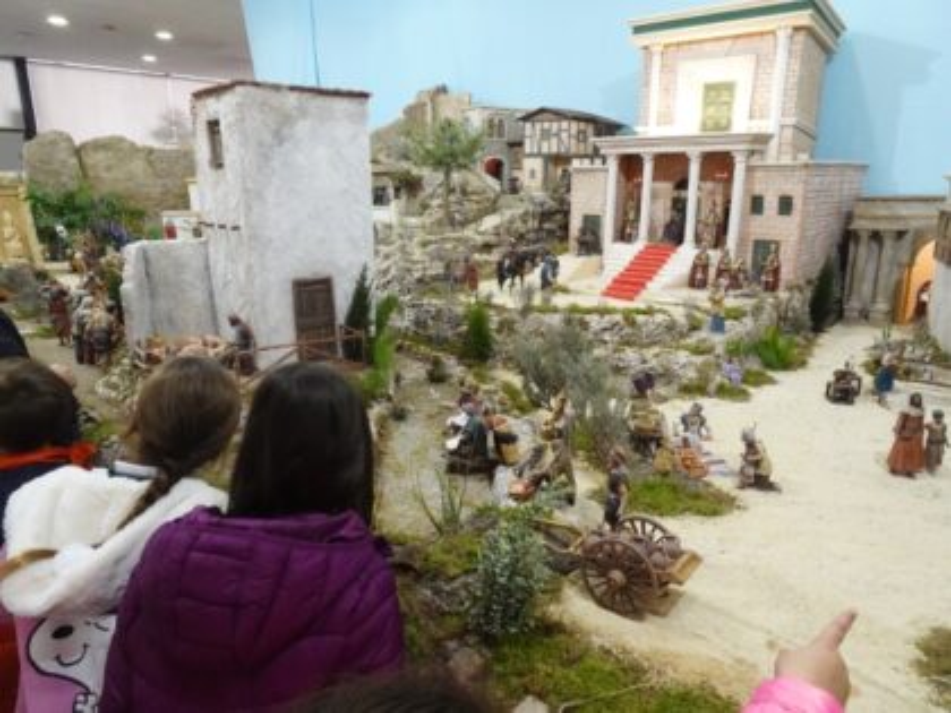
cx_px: 476
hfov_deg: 71.6
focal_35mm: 24
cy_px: 356
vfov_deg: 56.8
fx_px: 659
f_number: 3.5
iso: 640
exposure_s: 1/60
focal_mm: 4.25
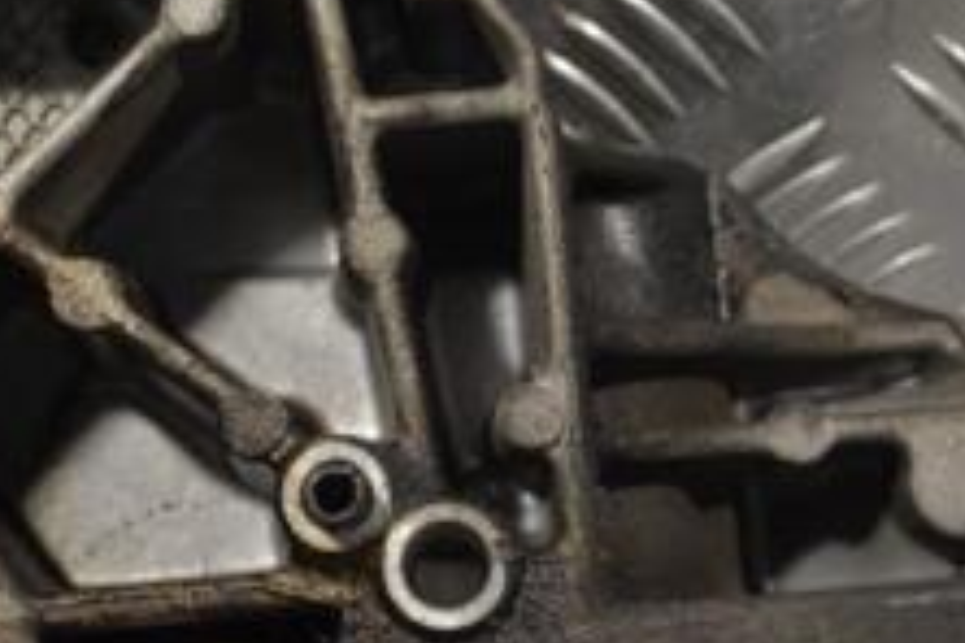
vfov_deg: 10.5
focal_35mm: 130
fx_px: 3484
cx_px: 200
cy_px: 452
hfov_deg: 15.7
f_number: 5
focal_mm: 32
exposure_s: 1/100
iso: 400
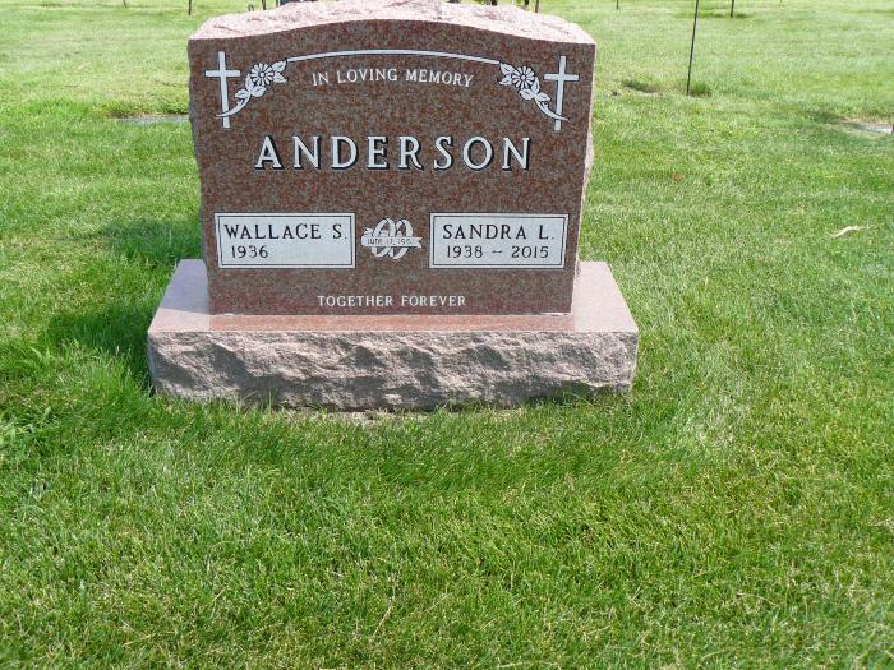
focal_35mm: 36
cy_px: 335
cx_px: 447
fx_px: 930
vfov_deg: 39.7
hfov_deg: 51.4
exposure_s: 1/200
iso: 100
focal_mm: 6
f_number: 4
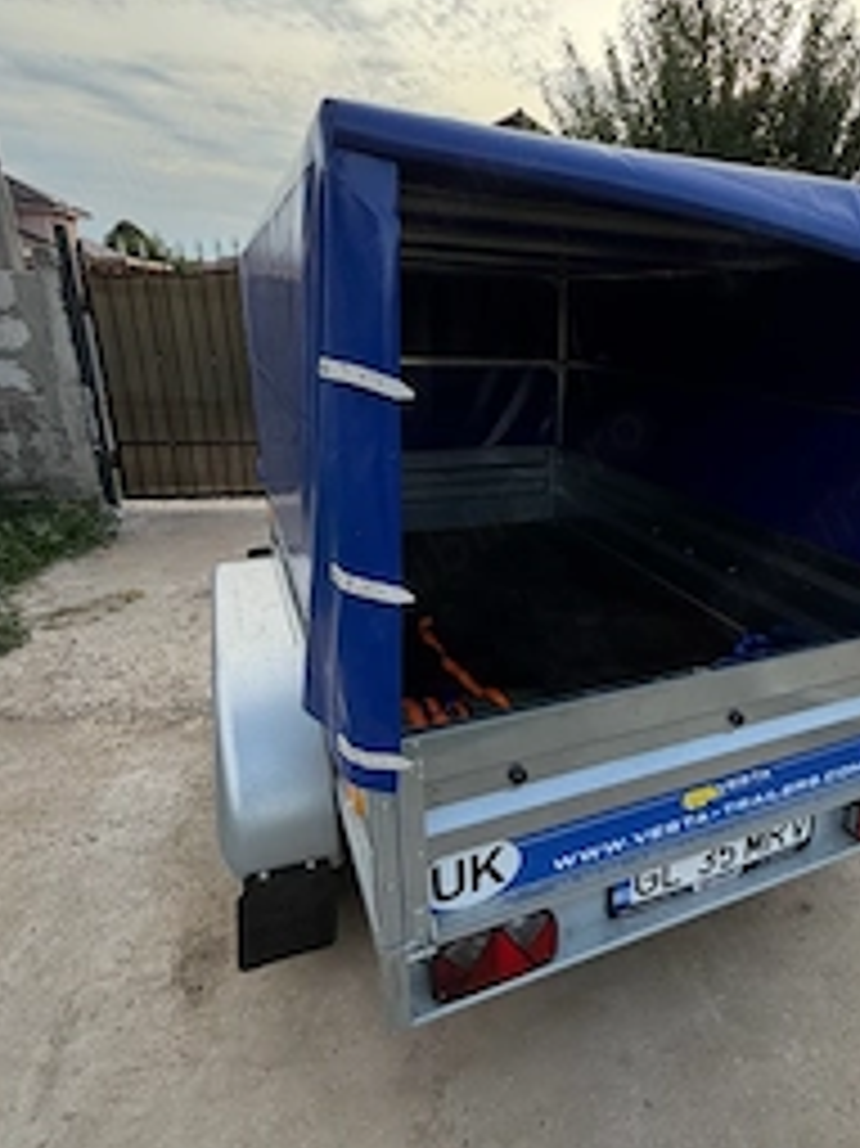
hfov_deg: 59.3
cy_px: 572
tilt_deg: -19.0
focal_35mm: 22
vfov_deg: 76.4
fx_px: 729
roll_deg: -2.4
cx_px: 590
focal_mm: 2.22
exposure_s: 1/502
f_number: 2.2
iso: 40
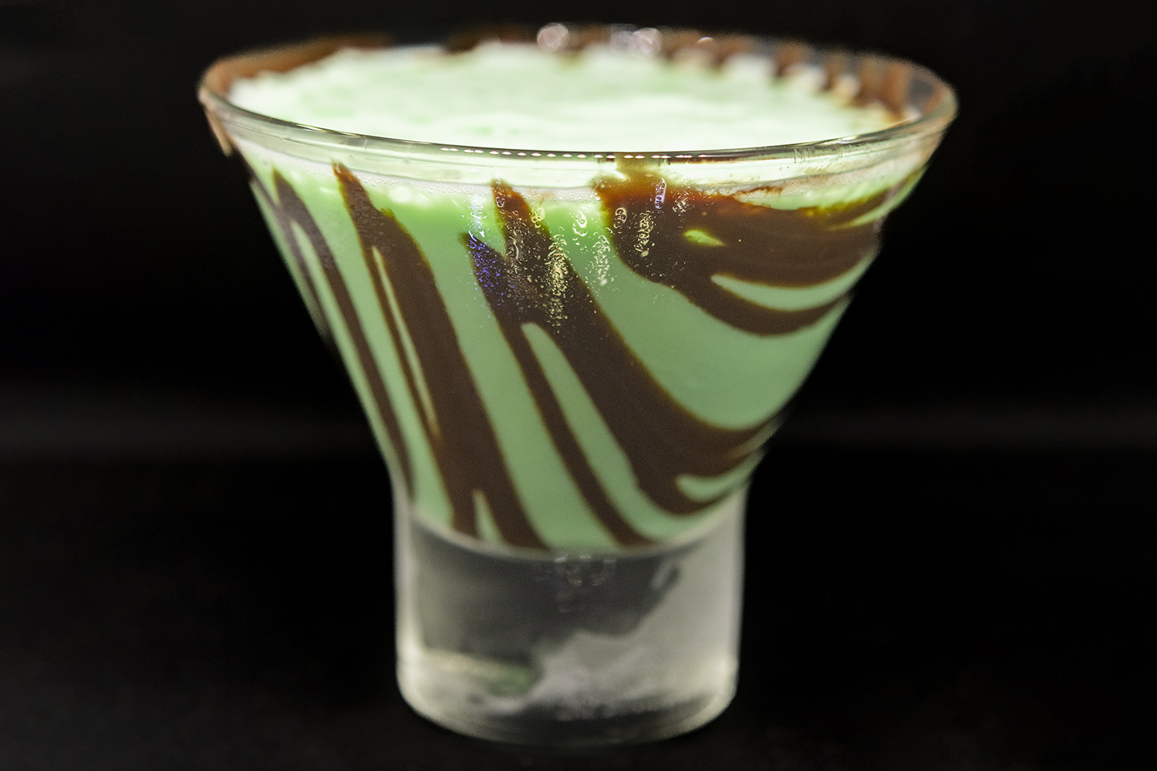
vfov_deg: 22.6
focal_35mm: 60
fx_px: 1928
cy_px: 386
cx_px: 578
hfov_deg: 33.4
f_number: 4.5
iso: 1250
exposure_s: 1/125
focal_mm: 60
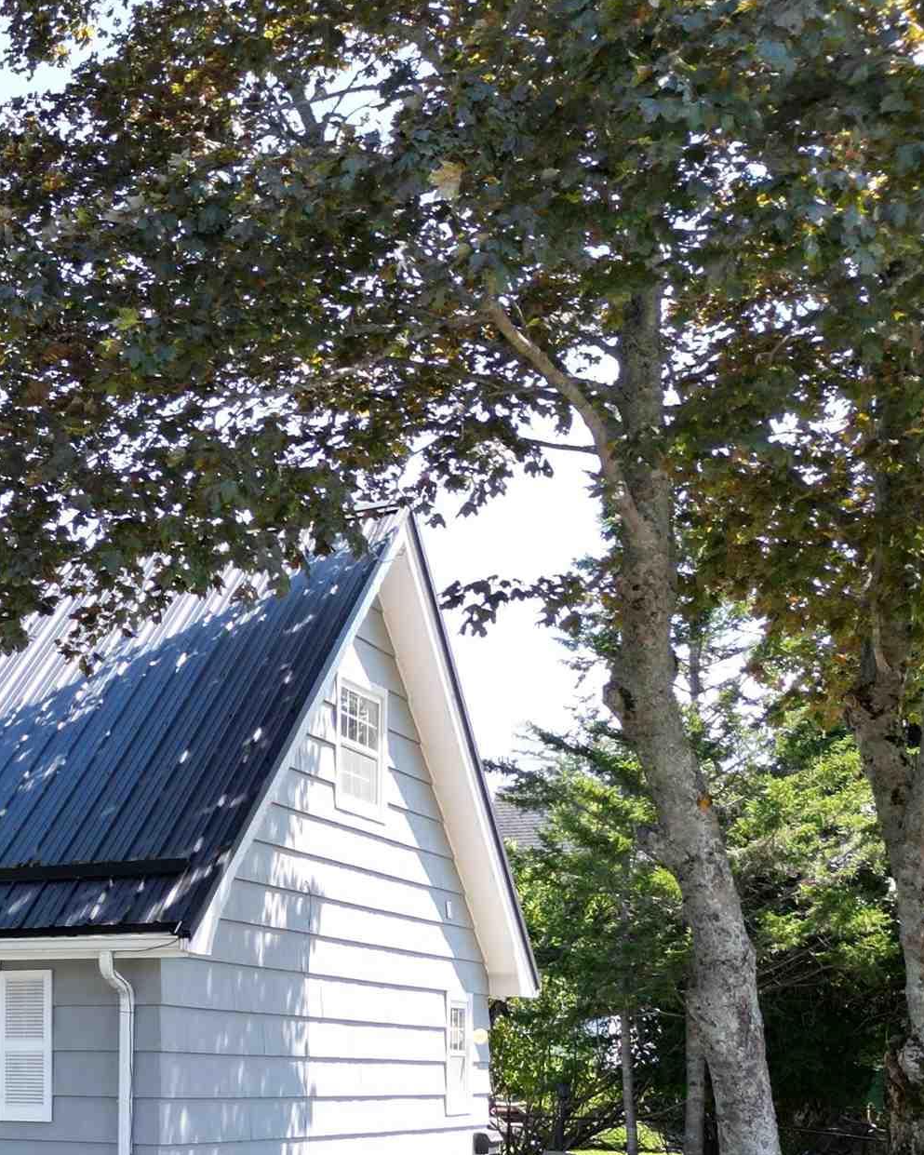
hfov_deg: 22.9
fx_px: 1982
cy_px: 1039
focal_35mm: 58
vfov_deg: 31.0
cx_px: -330
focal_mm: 6.72
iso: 110
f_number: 1.7
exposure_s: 1/500
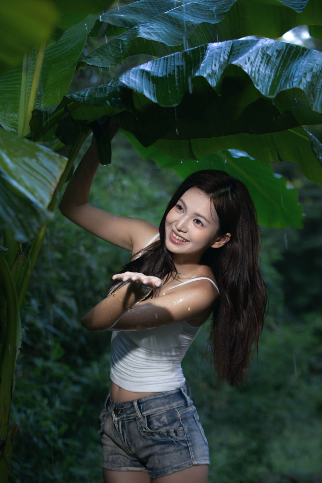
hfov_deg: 19.7
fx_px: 926
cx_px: 161
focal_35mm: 69
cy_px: 242
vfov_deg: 29.2
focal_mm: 70
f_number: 3.5
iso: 100
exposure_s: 1/80
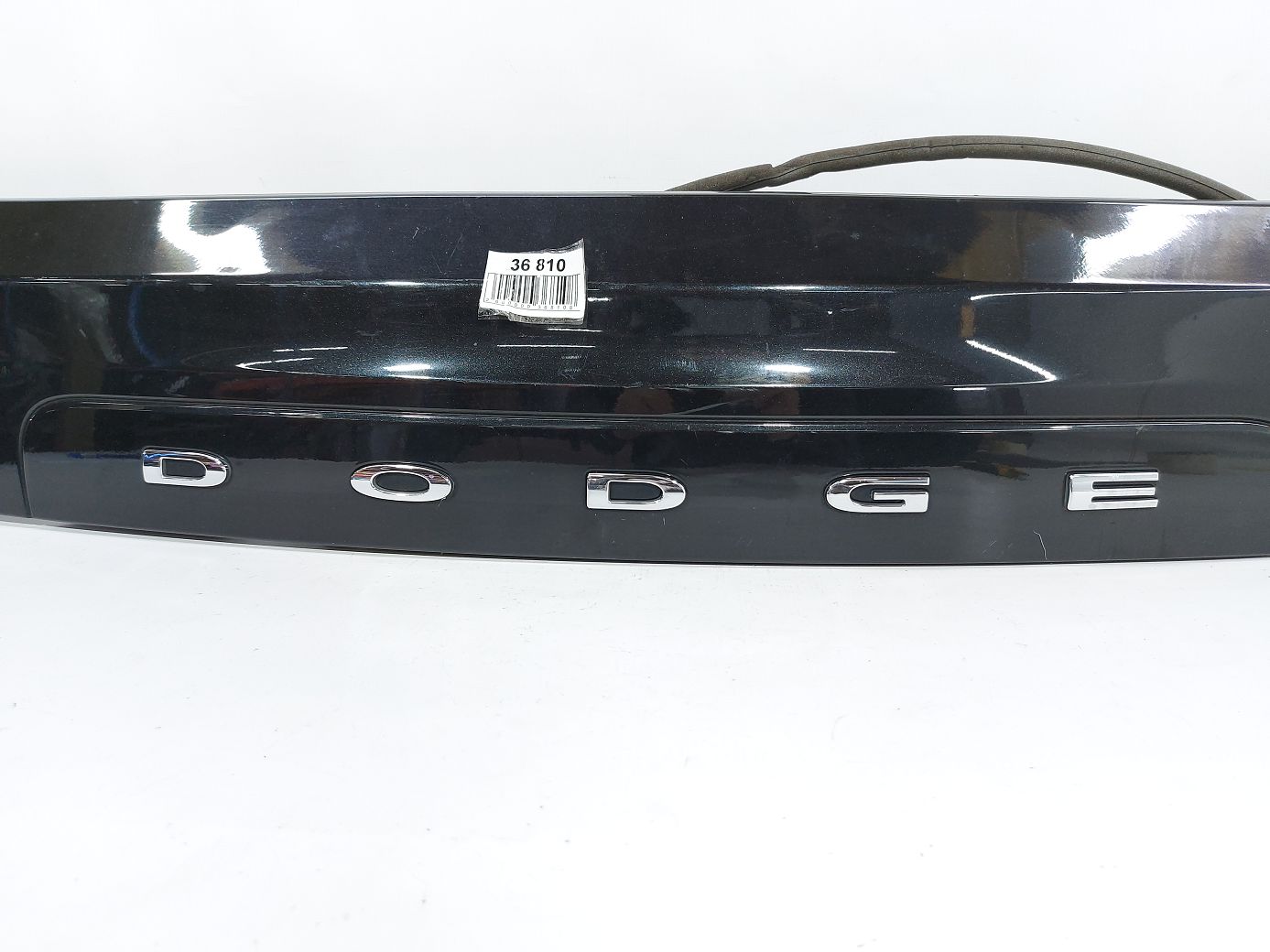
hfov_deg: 71.6
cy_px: 476
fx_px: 880
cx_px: 635
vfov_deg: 56.8
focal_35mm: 24
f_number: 1.8
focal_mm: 5.23
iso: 100
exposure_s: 1/50
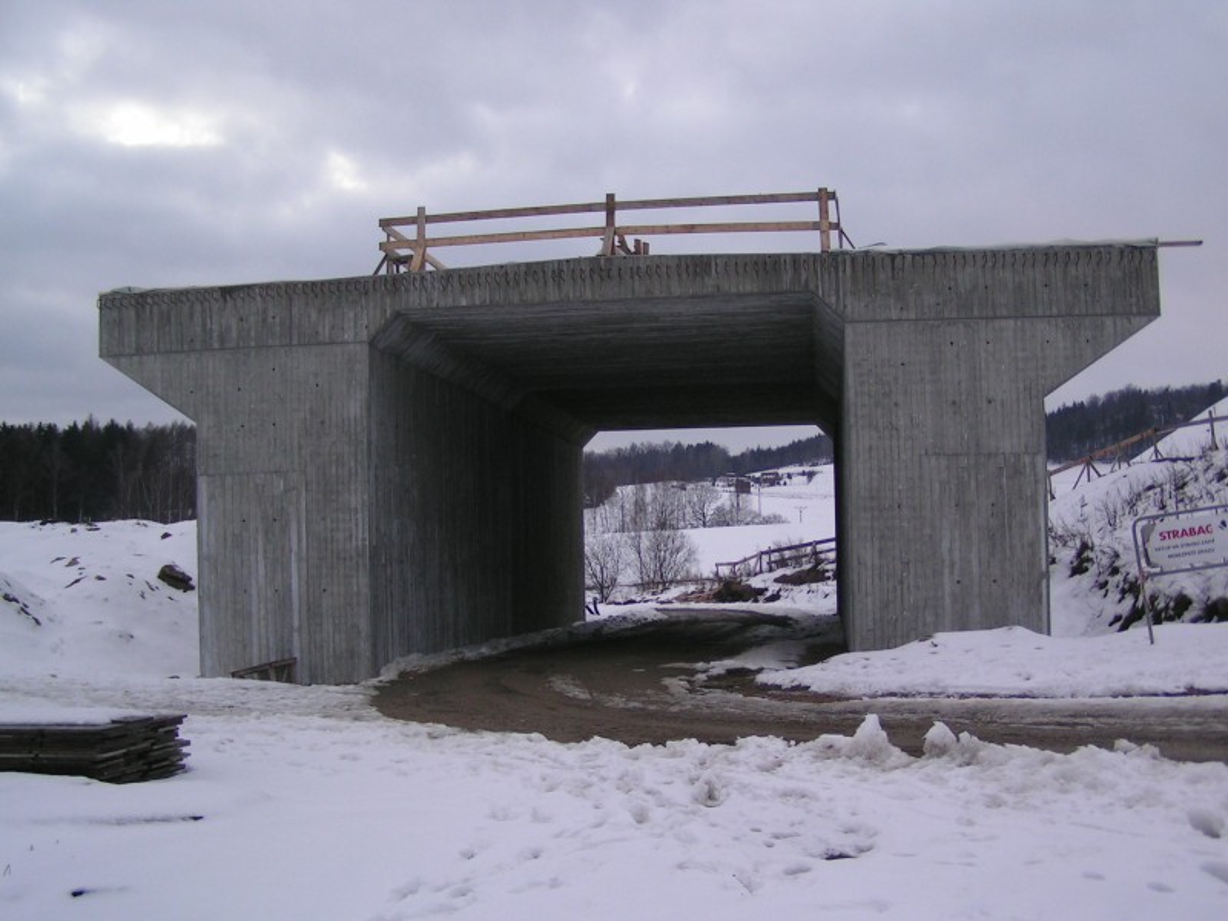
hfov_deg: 49.0
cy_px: 460
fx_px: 1348
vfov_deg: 37.7
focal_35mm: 38
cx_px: 614
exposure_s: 1/40
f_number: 2.8
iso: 50
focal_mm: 5.8
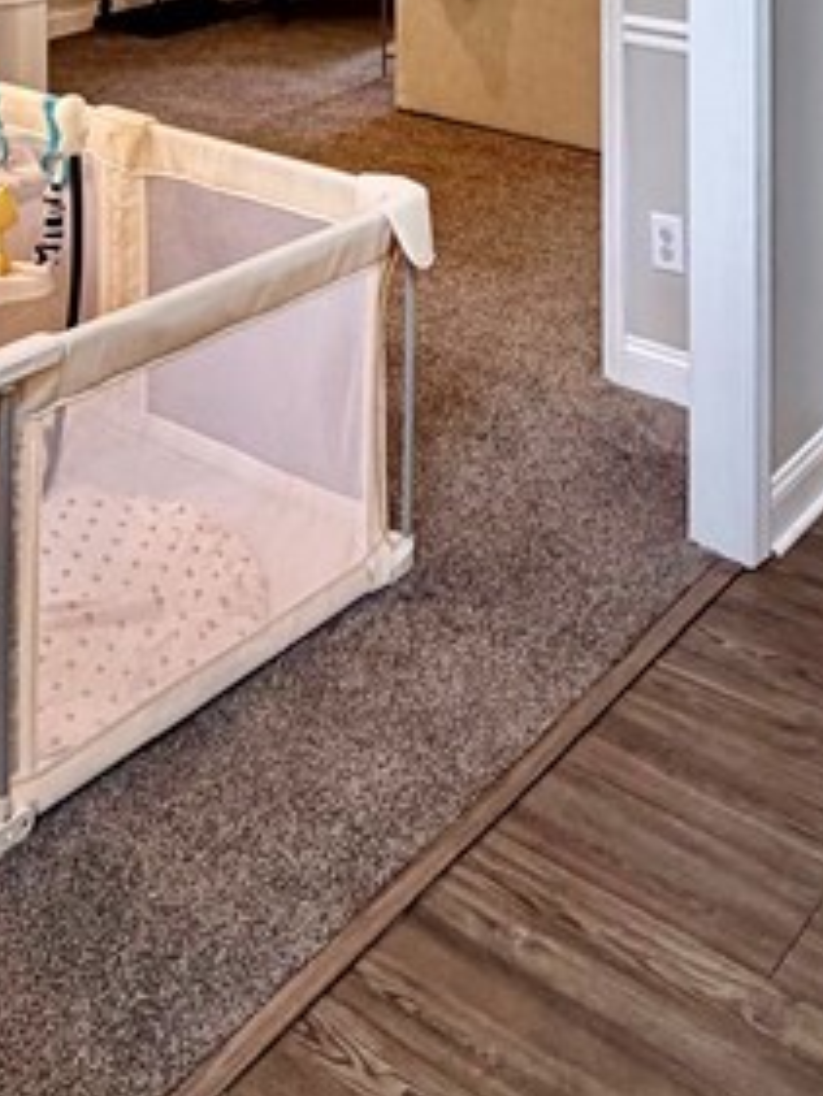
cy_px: -316
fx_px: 1615
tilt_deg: +0.6
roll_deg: -0.6
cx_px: 382
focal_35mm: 51
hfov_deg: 28.6
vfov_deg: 30.1
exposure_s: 1/120
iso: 250
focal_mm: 2.22
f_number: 2.2
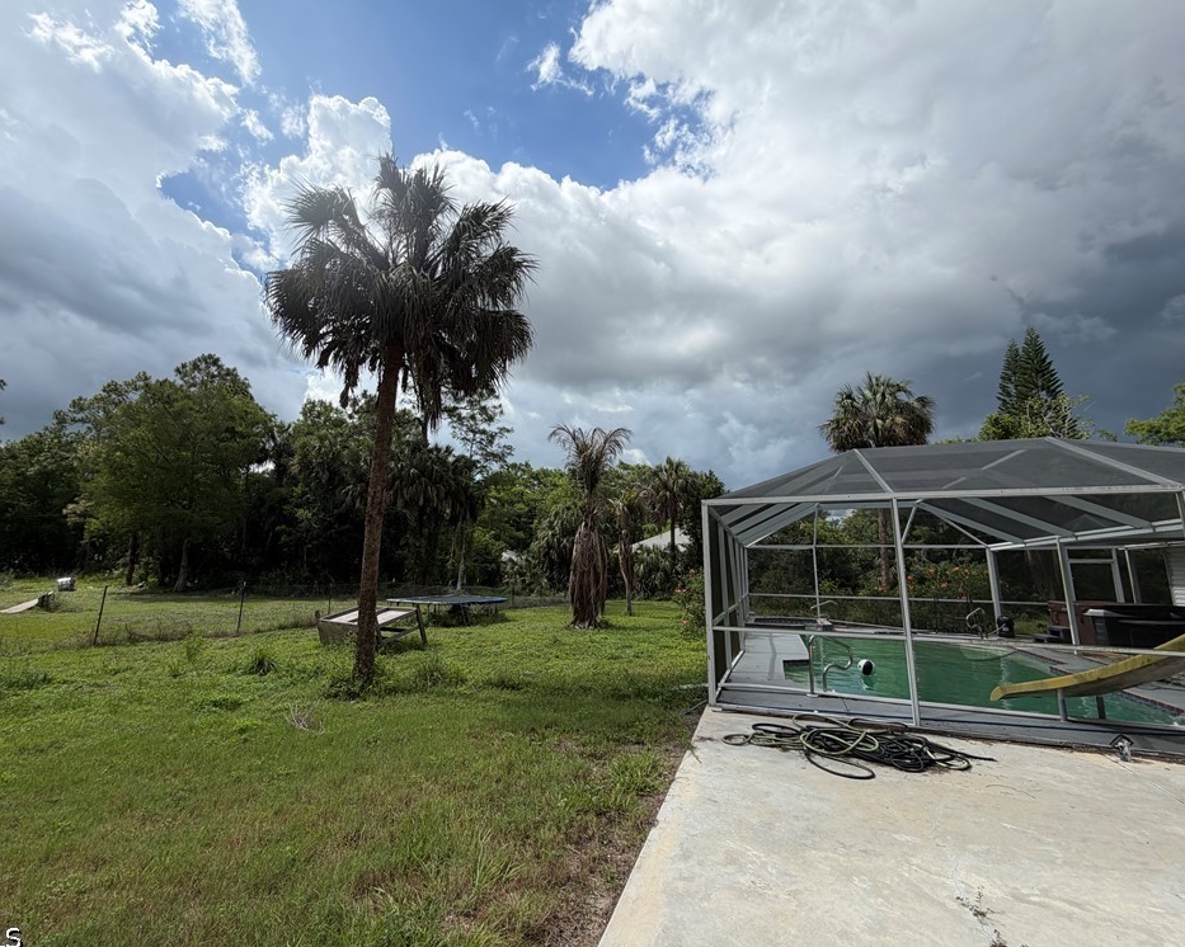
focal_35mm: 15
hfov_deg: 96.7
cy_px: 472
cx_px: 552
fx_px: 526
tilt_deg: +11.6
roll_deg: -0.4
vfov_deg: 84.0
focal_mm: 2.22
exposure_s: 1/1235
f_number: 2.2
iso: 20
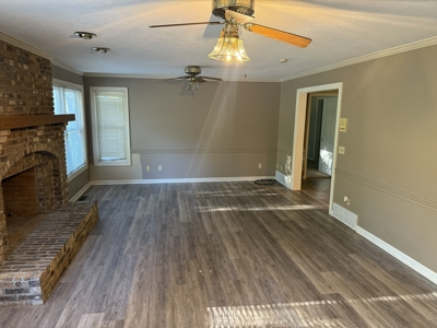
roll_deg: -0.6
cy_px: 164
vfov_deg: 56.8
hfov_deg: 71.6
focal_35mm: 24
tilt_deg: -9.4
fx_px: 303
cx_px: 218
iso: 400
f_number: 1.78
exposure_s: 1/60
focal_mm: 6.76
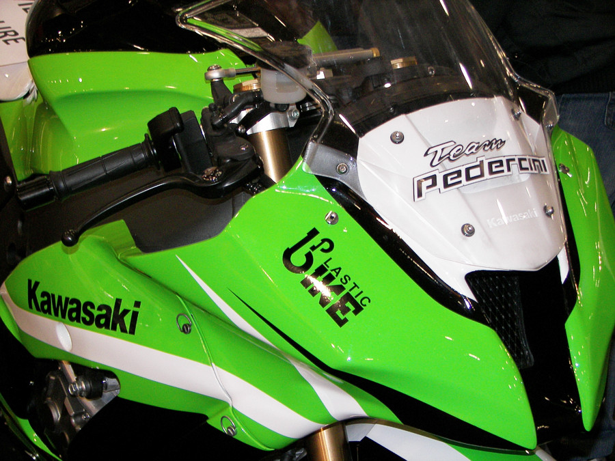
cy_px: 230
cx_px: 308
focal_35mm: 93
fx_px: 1652
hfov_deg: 21.1
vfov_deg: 15.9
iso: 100
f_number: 3.2
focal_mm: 15.4
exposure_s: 1/40
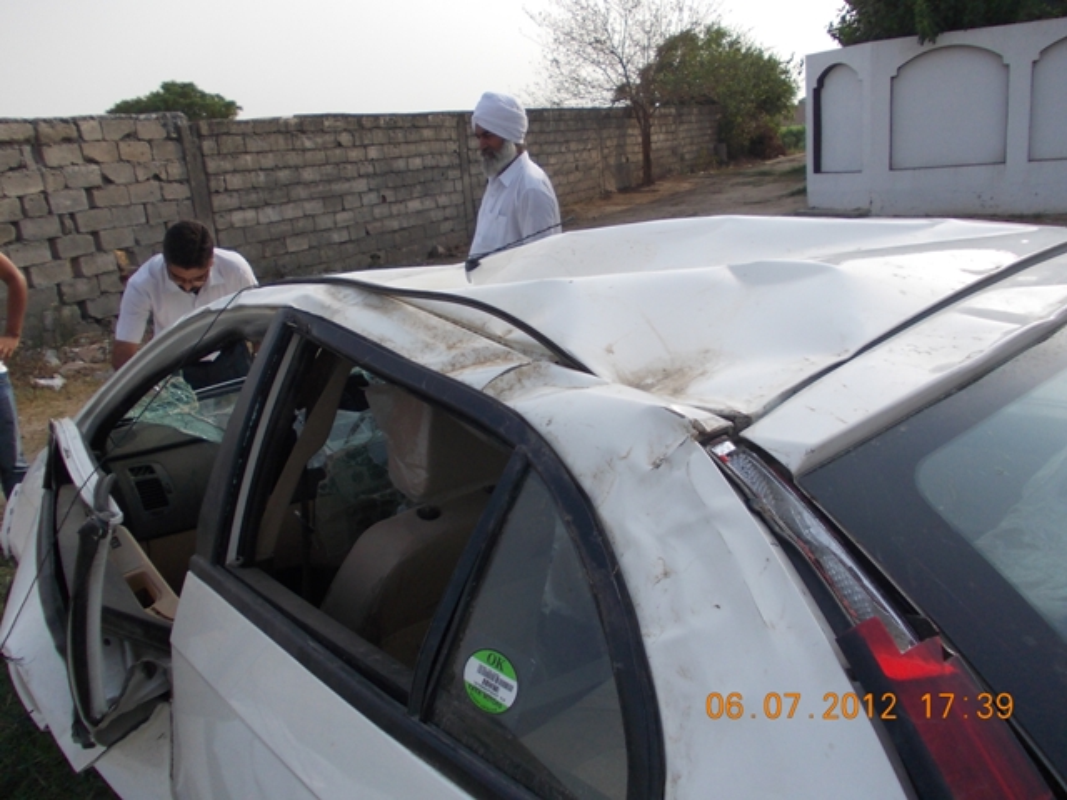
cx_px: 534
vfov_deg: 49.7
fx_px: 863
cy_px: 400
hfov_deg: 63.4
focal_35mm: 28
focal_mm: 4
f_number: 5.4
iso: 80
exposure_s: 1/250
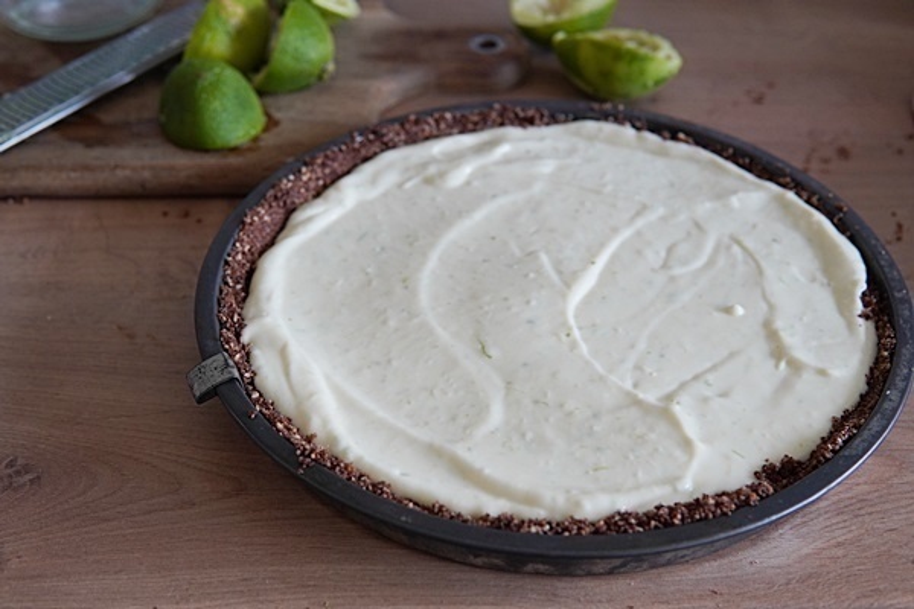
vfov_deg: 29.9
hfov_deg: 43.6
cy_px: 304
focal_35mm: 45
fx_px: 1142
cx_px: 457
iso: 640
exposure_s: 1/60
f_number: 4
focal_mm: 30
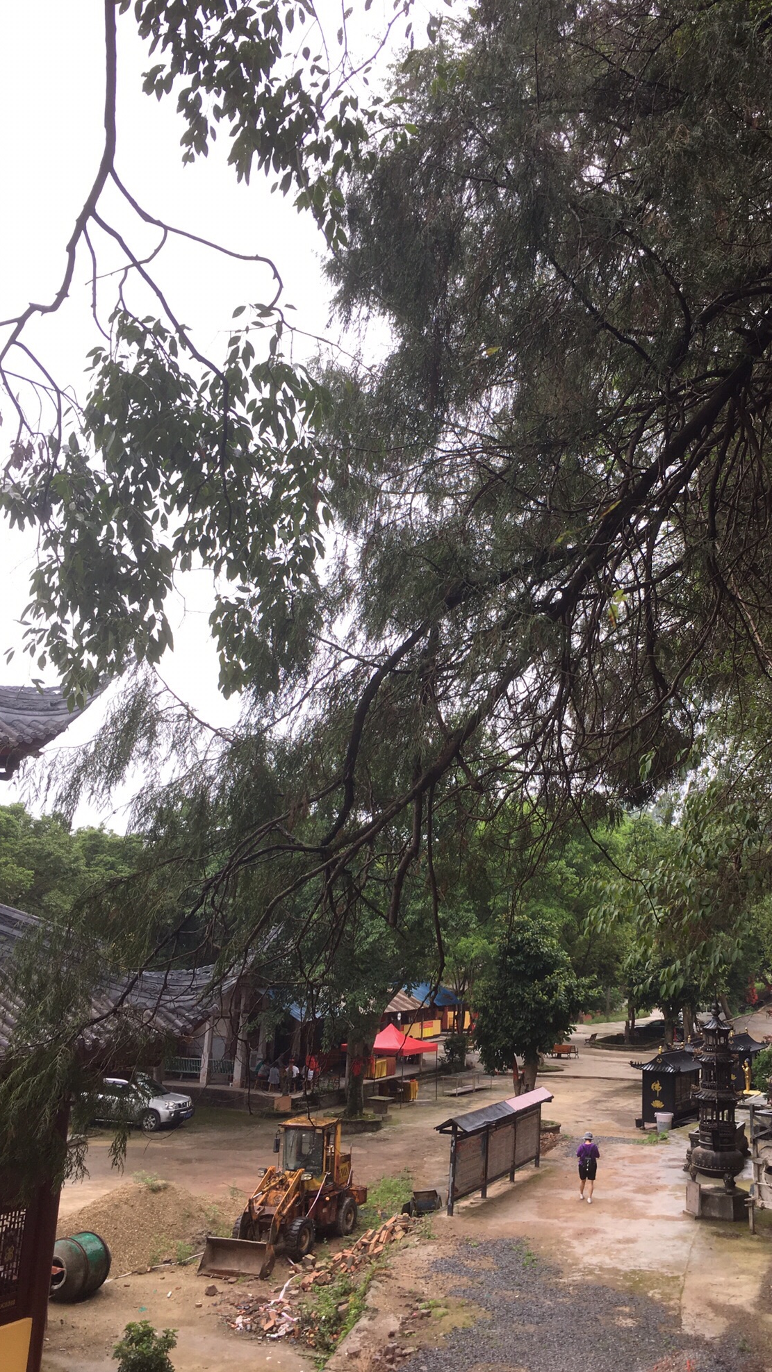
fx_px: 1164
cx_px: 515
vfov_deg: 61.0
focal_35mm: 32
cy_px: 693
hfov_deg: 36.3
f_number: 2.2
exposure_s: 1/174
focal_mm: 4.15
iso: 25
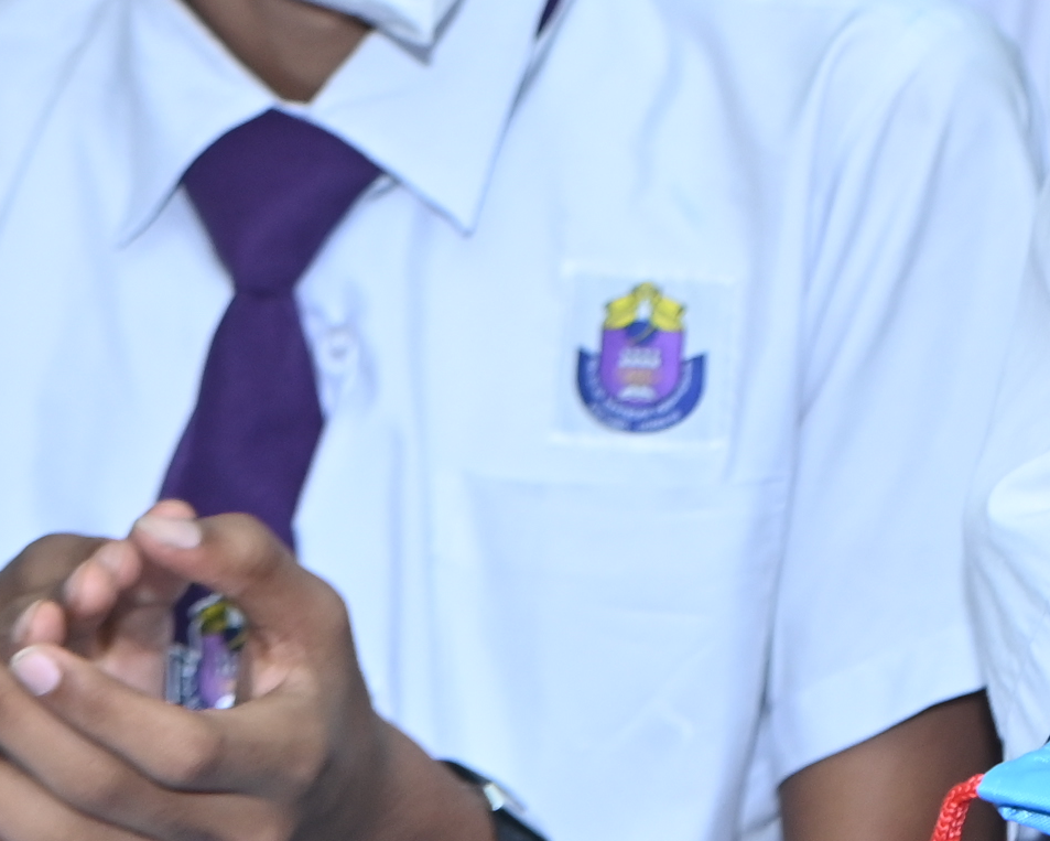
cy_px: -453
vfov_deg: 4.9
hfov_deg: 6.2
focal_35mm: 312
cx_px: 1244
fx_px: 9699
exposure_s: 1/125
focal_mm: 70
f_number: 4.5
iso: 800
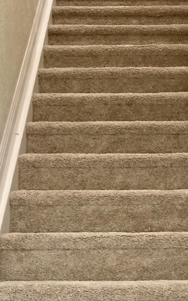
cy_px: 175
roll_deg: -0.5
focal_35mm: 105
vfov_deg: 19.8
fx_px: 861
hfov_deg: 12.5
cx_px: 125
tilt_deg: +4.5
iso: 1000
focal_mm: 9
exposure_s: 1/41
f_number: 2.8
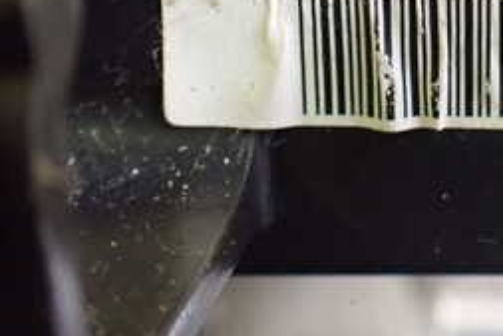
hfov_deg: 26.0
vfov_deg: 17.4
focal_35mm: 74
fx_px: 1034
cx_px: 501
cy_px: -87
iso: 1000
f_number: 2.3
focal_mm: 5.4
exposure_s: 1/30
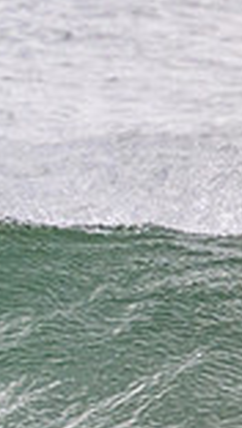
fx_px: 35402
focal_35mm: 3110
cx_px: -500
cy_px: 347
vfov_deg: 0.7
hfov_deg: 0.4
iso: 2500
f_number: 11
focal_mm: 800
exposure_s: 1/2000
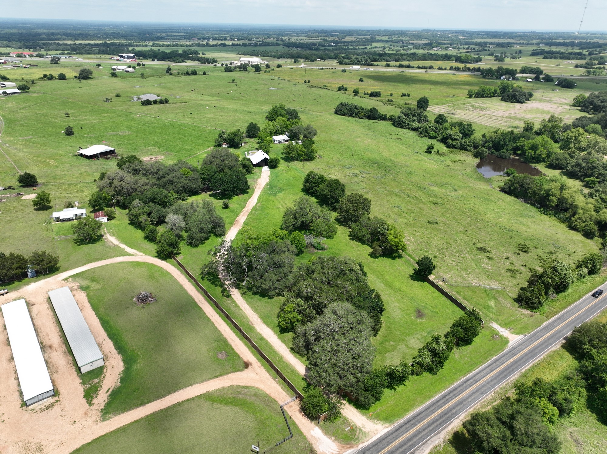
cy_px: 227
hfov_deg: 71.6
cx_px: 304
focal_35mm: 24
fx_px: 421
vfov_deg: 56.8
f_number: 2.8
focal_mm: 12.29
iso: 100
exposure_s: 1/1600
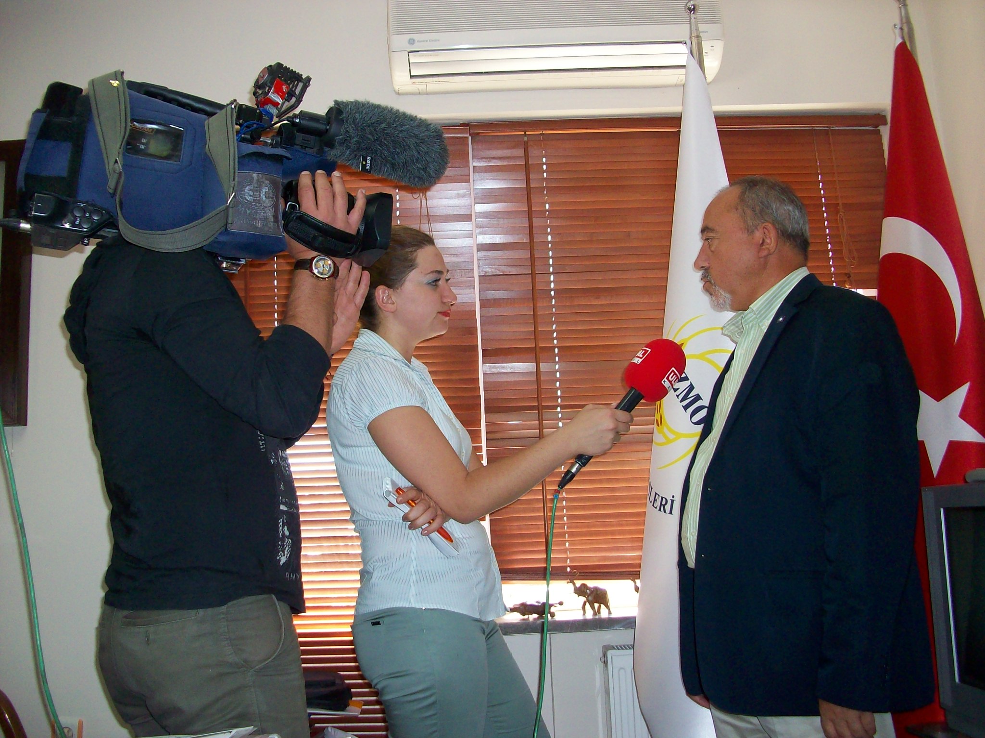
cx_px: 492
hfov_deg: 54.0
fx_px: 967
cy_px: 369
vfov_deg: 41.8
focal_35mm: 34
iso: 160
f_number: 2.8
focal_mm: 5.7
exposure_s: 1/60
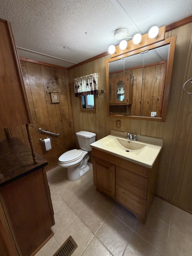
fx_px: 104
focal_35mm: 14
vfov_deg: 102.1
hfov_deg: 85.7
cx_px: 96
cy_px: 128
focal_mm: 2.22
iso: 320
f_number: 2.2
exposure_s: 1/60
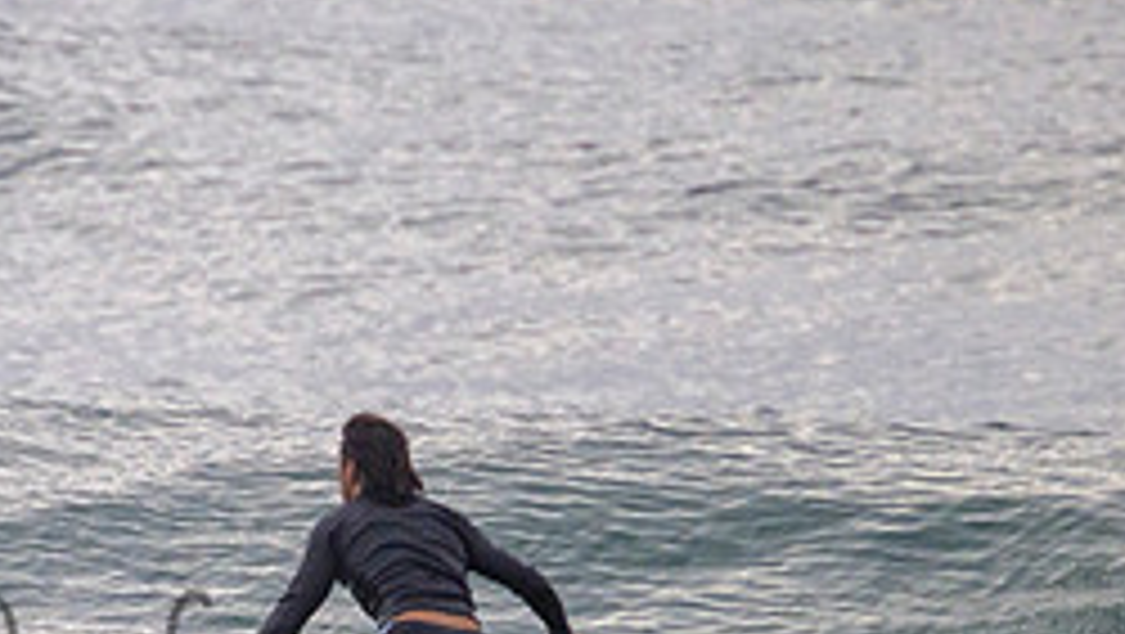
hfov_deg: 1.1
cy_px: 623
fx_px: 58087
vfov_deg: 0.6
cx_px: 144
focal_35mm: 1946
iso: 2200
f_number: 11
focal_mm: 800
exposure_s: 1/2000
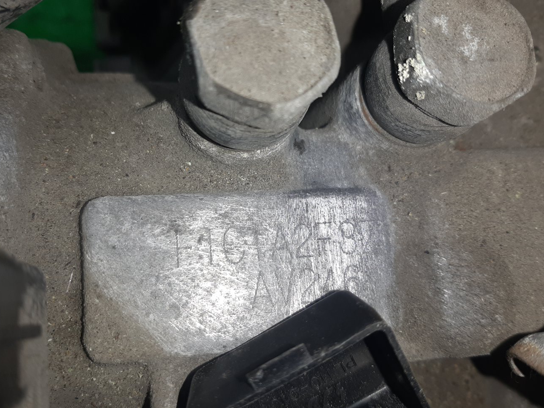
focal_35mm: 29
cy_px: 193
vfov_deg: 48.2
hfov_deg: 61.6
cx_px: 250
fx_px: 456
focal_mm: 3.93
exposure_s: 1/100
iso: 45
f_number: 1.7
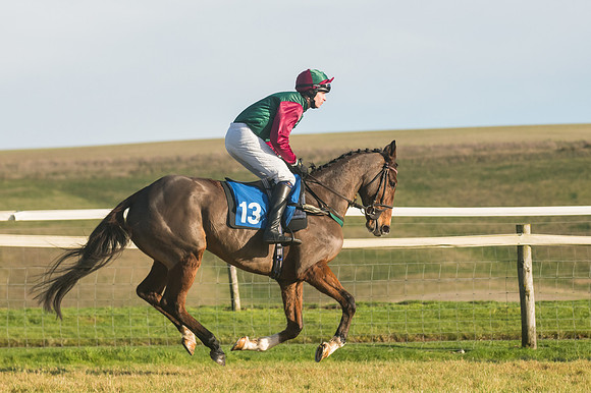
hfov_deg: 8.9
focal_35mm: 232
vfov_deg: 5.9
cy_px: 196
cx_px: 296
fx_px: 3806
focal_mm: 155
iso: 400
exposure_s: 1/5000
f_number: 5
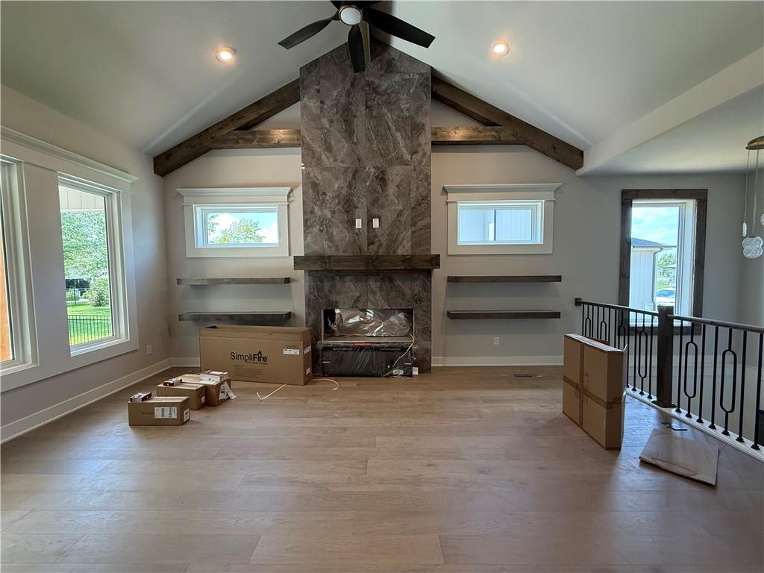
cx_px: 382
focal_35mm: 14
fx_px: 309
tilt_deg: -2.3
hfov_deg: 102.1
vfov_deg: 85.7
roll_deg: +0.4
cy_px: 286
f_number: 2.2
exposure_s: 1/99
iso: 200
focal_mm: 2.22
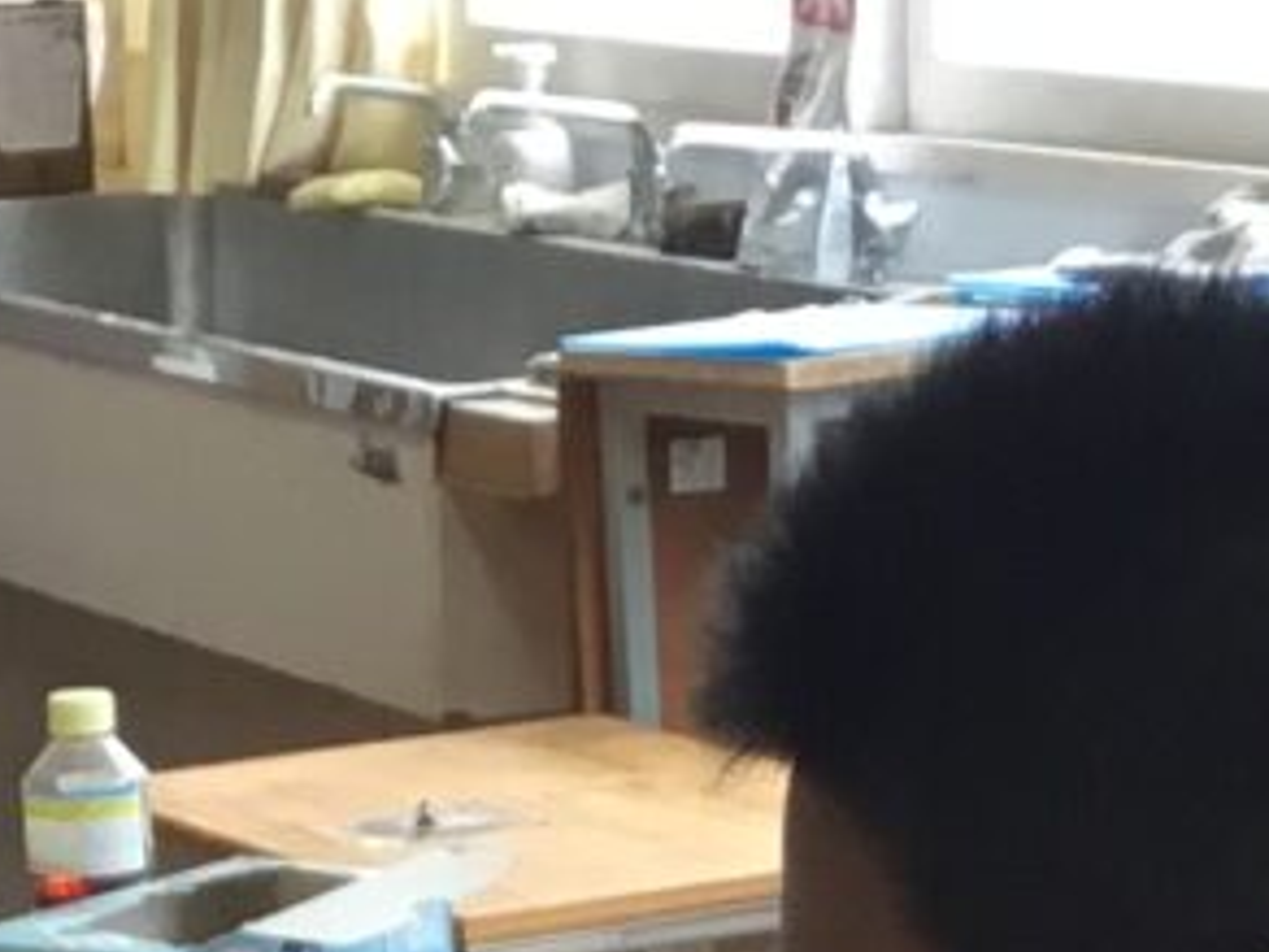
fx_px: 7002
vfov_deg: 7.3
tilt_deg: -21.2
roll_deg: +1.6
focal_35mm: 191
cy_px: 2369
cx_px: 226
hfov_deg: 10.3
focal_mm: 3.3
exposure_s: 1/30
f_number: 2.4
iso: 25
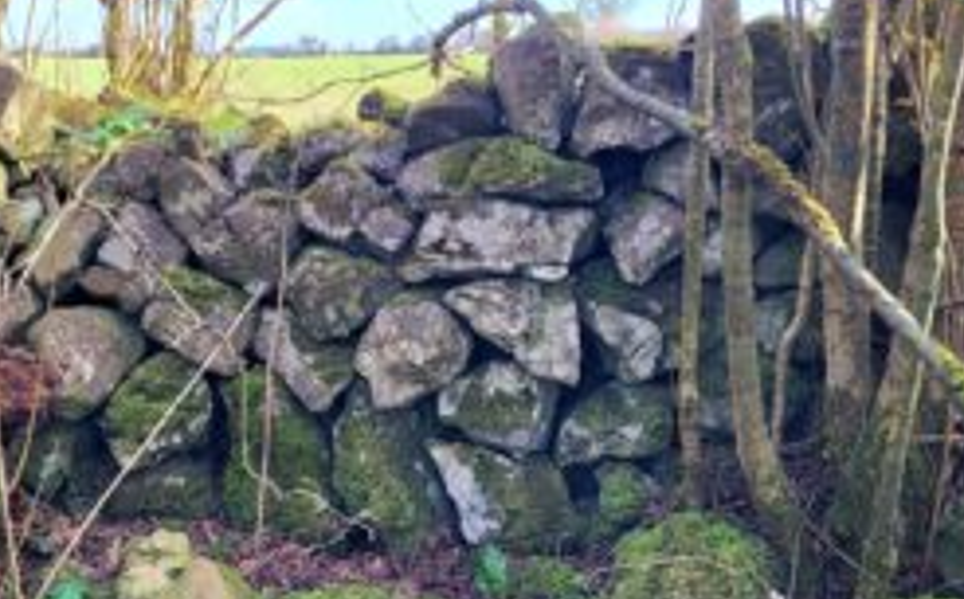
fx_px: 1102
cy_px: 429
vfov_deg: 30.1
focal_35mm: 42
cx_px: 329
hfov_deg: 46.6
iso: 40
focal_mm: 5.4
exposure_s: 1/197
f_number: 1.8
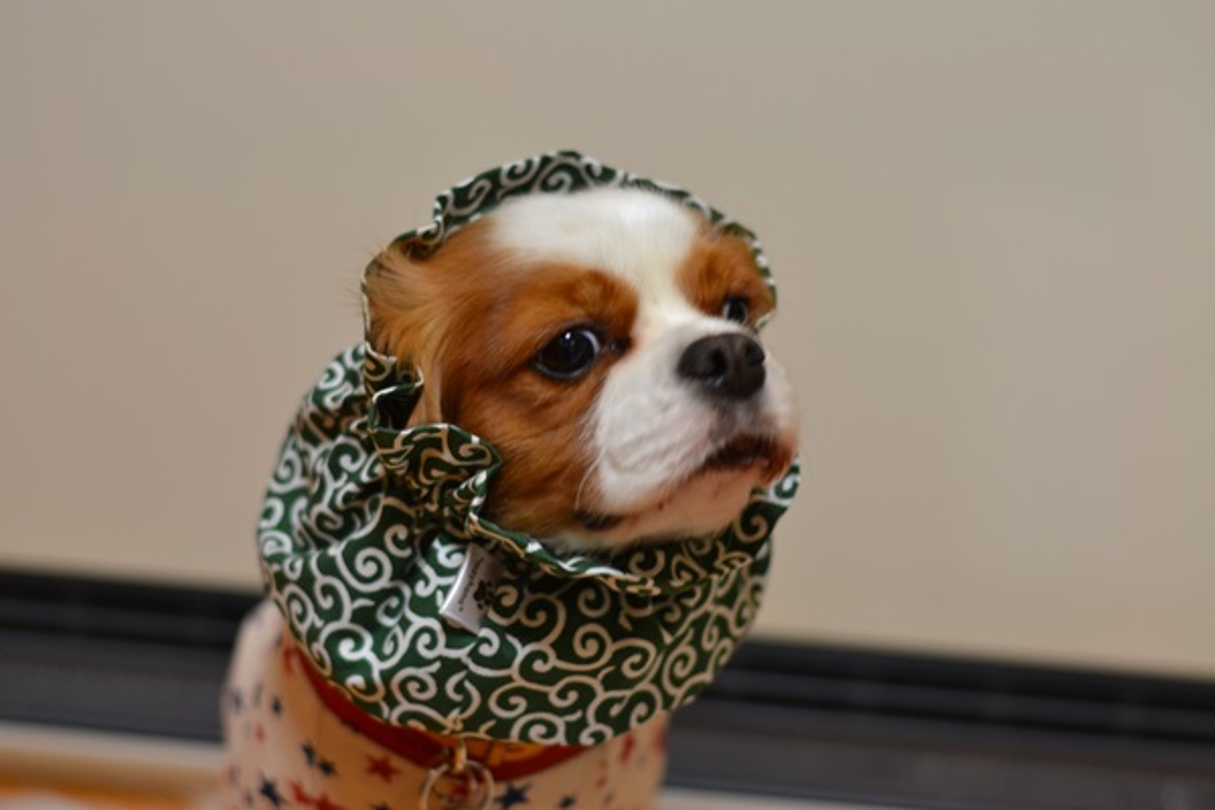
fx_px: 2531
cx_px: 608
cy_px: 405
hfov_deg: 27.0
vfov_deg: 18.2
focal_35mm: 75
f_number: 2.5
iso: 400
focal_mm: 50
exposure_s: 1/60
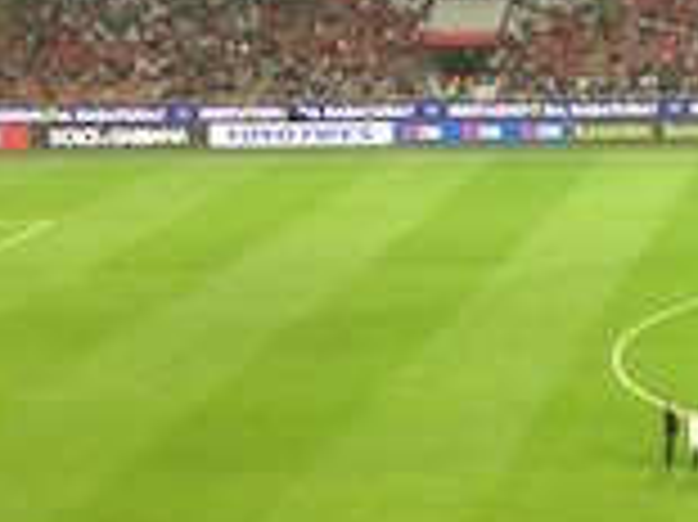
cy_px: -194
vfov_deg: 13.8
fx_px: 2055
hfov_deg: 17.8
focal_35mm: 102
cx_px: 964
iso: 50
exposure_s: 1/30
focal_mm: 4.12
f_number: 2.4
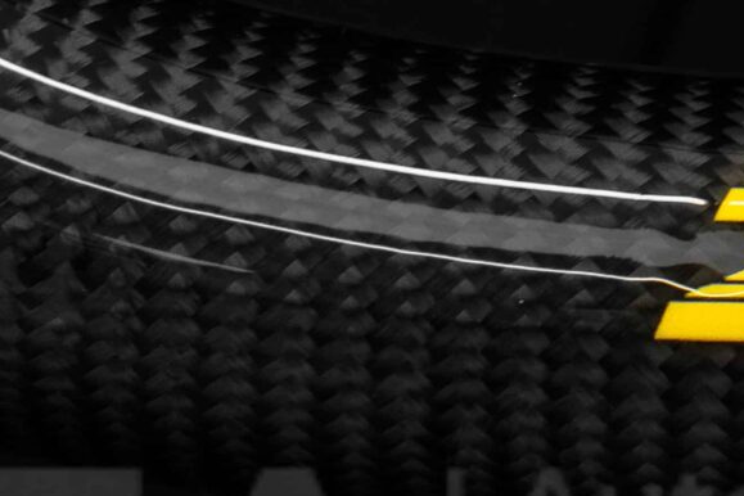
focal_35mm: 232
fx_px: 4799
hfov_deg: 8.6
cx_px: 1151
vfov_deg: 5.9
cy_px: -157
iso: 500
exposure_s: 1/125
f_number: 6.3
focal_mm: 35
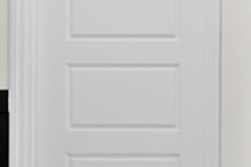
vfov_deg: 7.2
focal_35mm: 190
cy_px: 193
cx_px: 591
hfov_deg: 9.7
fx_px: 1323
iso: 640
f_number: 4
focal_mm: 34.5
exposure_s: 1/15
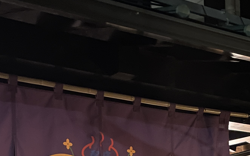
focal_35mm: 84
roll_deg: +1.3
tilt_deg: +1.2
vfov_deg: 14.3
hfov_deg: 24.2
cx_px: 205
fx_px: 572
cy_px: 247
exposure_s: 1/8
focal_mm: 4.2
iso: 500
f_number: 1.6
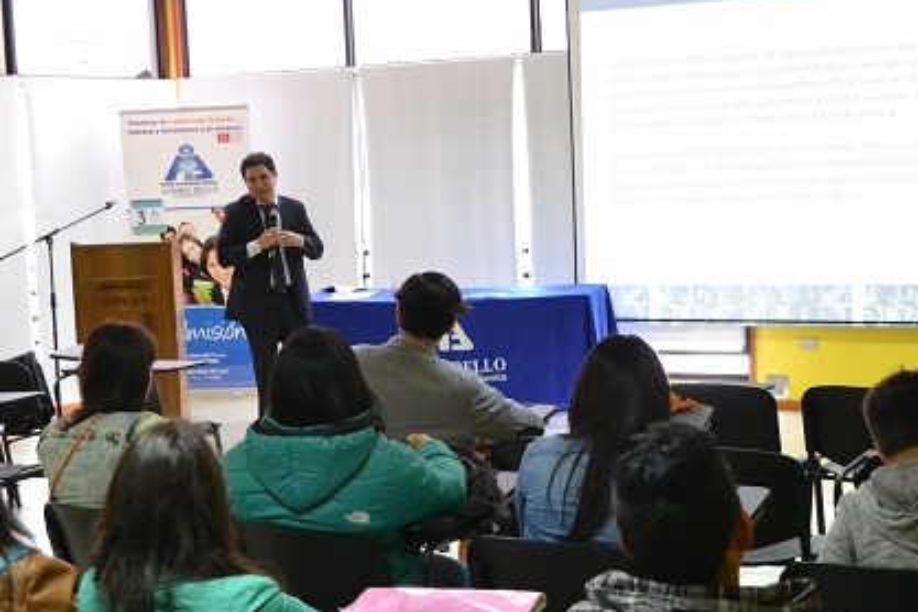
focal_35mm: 69
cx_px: 502
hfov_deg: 29.2
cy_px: 398
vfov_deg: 19.7
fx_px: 1759
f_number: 4.8
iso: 3200
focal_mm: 32
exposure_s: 1/80
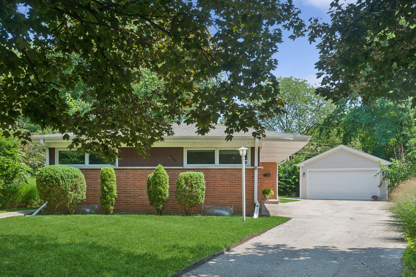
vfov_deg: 37.8
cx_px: 208
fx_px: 404
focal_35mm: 35
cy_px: 138
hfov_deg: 54.5
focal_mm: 35
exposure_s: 1/400
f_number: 8
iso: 400
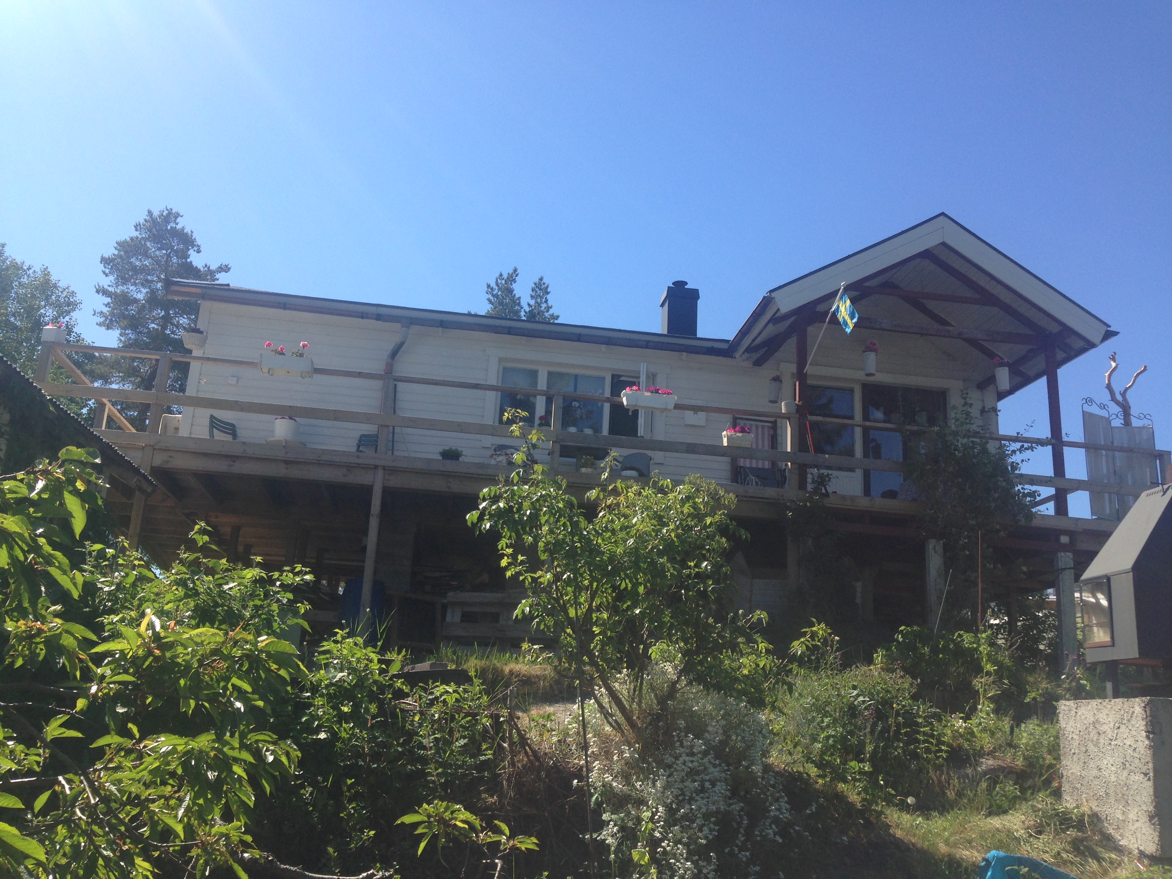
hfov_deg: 55.4
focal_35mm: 33
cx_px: 586
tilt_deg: +16.3
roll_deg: -5.6
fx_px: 1117
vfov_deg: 42.9
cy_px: 440
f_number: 2.4
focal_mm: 4.12
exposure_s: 1/1063
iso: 50
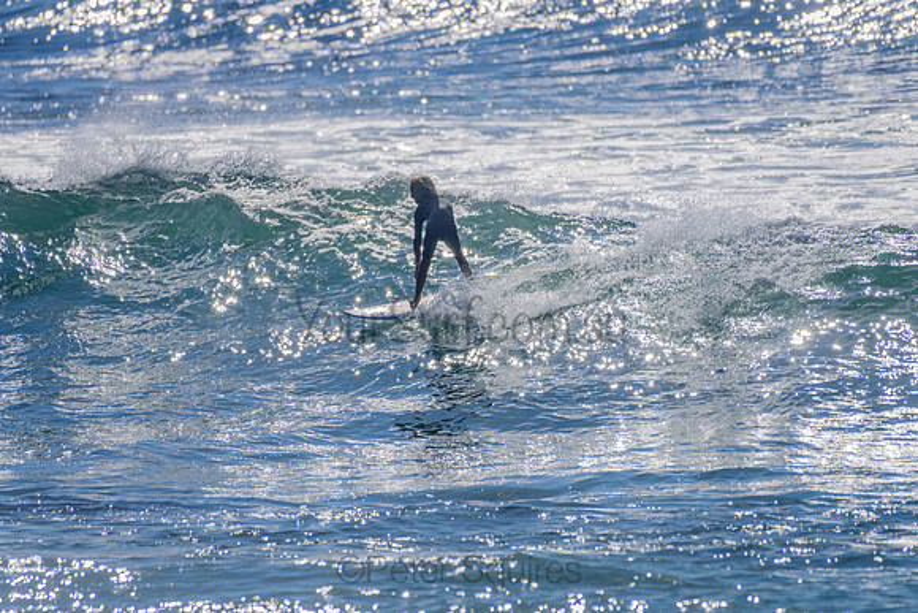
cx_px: 408
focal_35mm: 612
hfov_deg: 3.4
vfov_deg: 2.2
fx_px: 15619
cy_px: 319
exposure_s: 1/2000
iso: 90
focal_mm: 500
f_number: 5.6
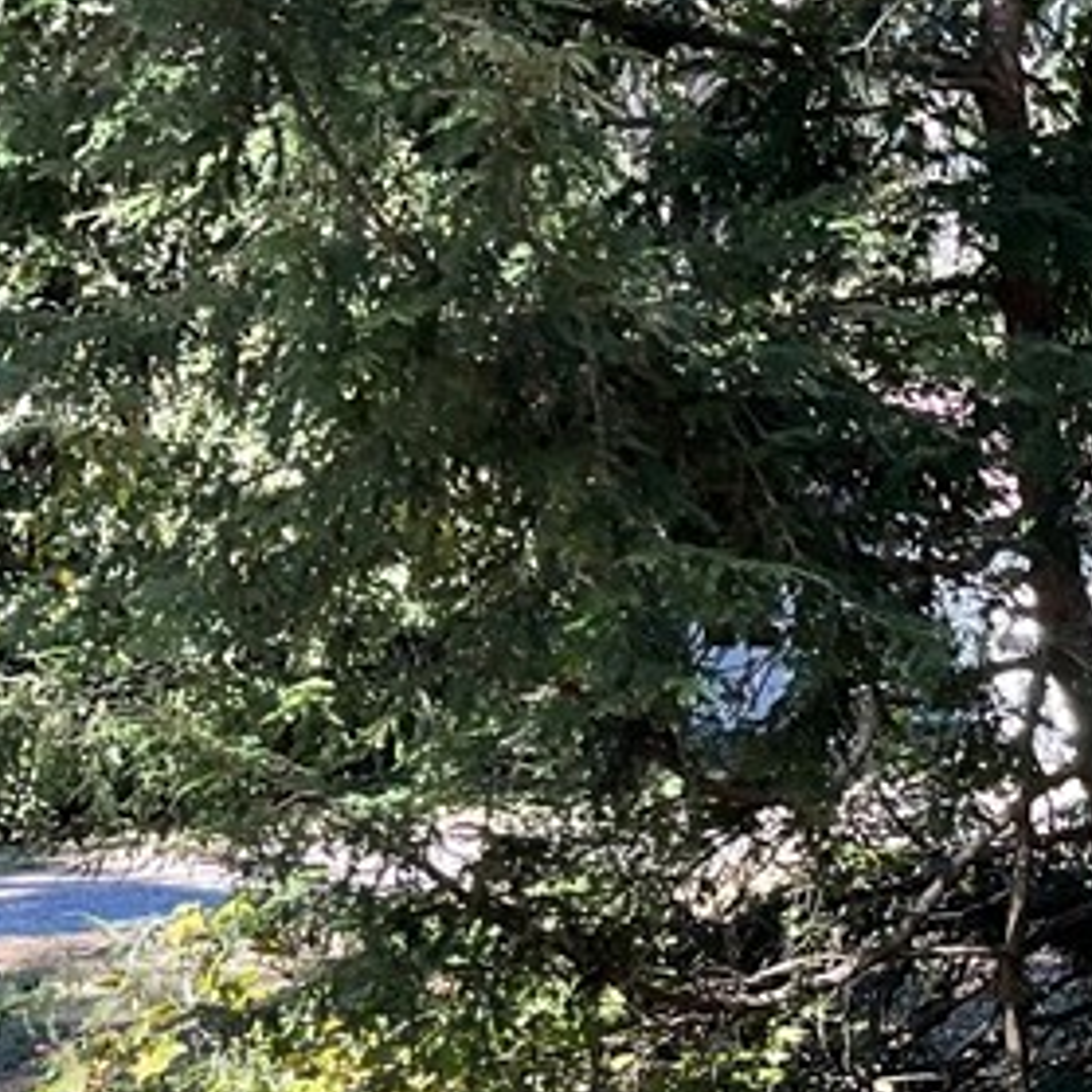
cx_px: 1832
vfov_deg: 18.0
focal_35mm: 94
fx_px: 3355
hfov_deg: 16.2
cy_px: 1092
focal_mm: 3
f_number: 1.8
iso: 20
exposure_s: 1/122
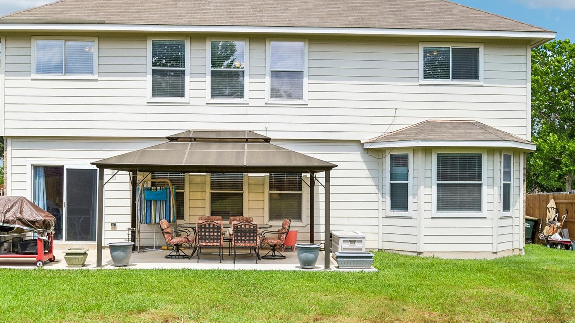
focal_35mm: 39
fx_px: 595
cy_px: 168
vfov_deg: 30.4
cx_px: 264
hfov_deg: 51.6
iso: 400
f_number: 8
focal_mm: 18
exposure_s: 1/1000
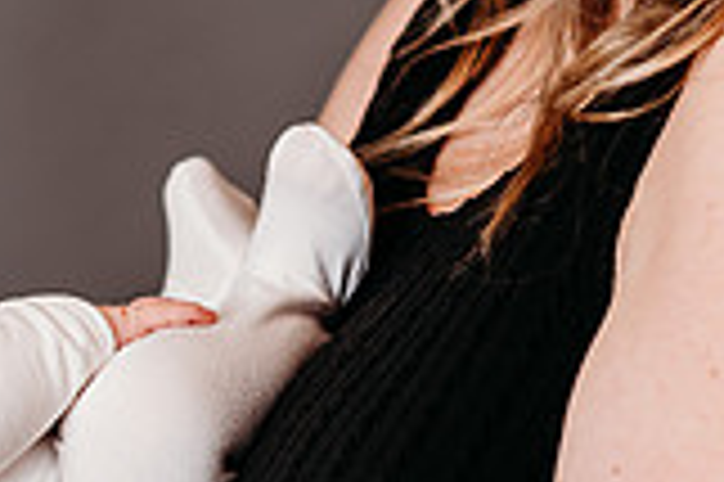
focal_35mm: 307
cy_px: 205
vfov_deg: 4.5
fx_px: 6168
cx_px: -328
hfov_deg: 6.6
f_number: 2.5
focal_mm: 85
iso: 160
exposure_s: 1/160
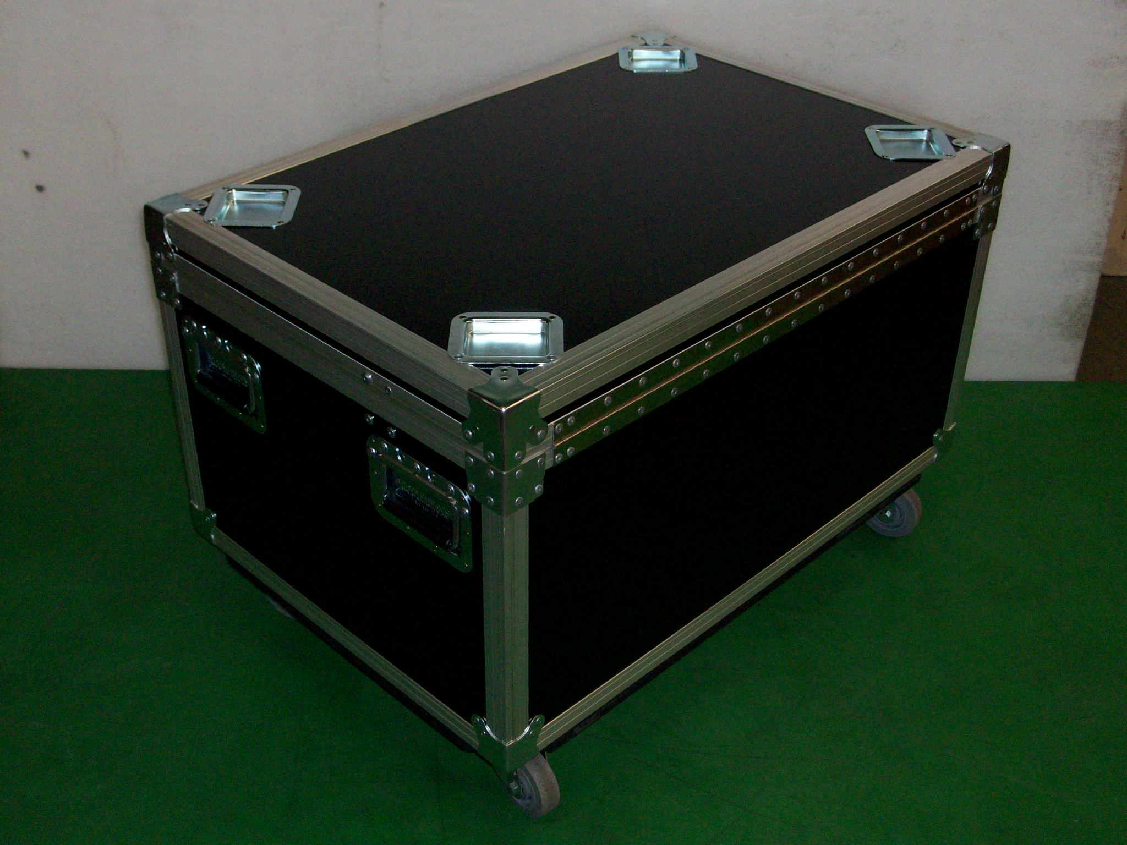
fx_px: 1367
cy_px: 422
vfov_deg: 34.3
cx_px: 564
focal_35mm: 42
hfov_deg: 44.8
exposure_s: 1/65.1
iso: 160
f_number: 3.2
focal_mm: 7.1
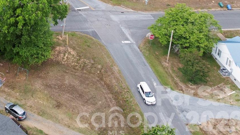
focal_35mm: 63
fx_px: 401
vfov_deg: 17.1
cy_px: -75
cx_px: -43
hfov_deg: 29.1
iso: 250
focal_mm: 12.29
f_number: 2.8
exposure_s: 1/1250
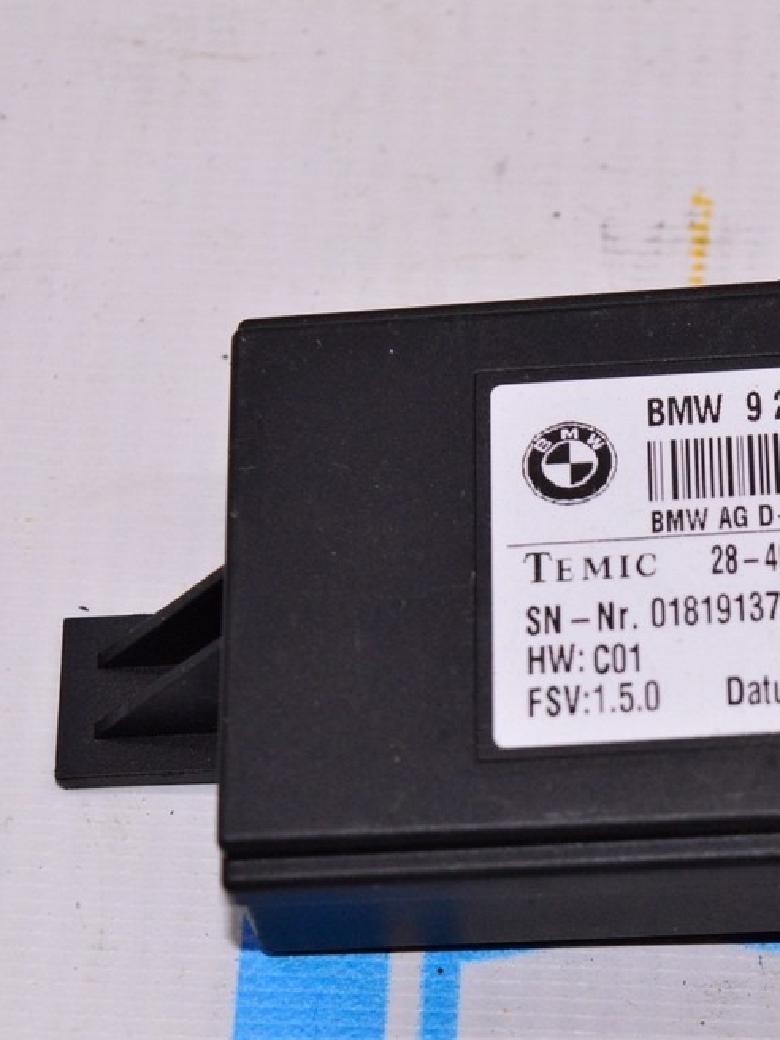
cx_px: 732
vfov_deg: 15.9
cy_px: 533
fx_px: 3718
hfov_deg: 11.9
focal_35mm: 124
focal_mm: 55
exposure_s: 1/200
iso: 1600
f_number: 8
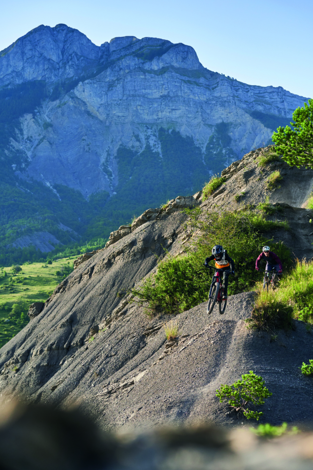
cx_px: 160
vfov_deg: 33.9
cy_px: 233
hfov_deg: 23.0
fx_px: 770
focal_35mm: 59
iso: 500
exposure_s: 1/1000
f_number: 5
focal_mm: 55
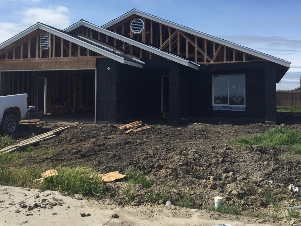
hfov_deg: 46.5
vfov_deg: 35.7
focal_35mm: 40
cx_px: 116
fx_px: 348
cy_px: 82
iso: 32
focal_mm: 4.15
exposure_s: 1/2083
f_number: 2.2
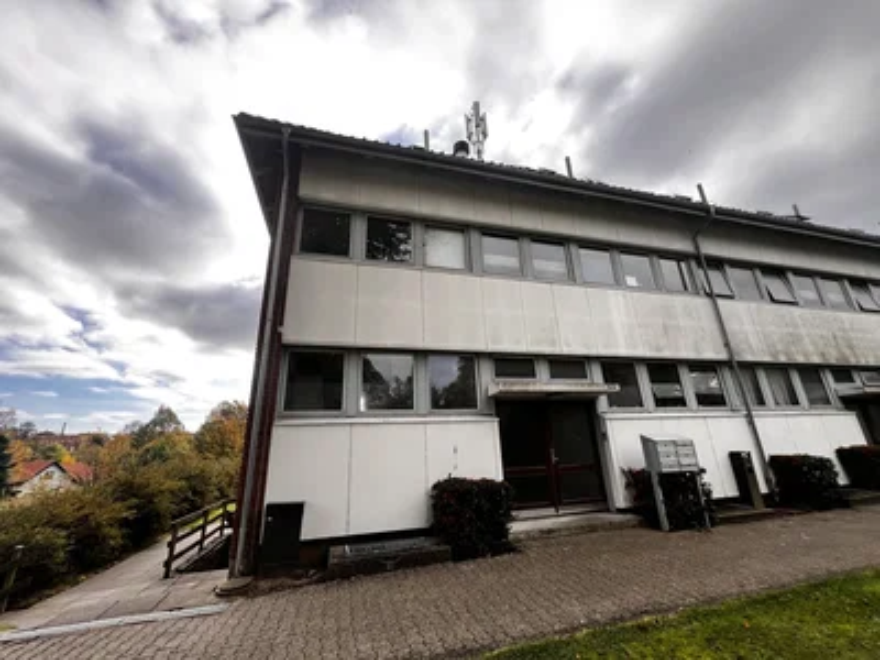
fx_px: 330
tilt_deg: +18.4
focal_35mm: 13
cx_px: 440
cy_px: 330
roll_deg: +2.8
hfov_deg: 106.2
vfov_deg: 89.9
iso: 32
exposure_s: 1/327
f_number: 1.8
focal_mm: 1.57
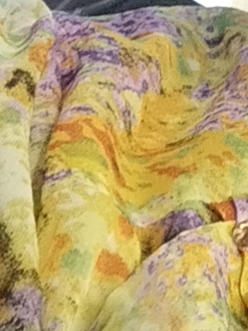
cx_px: 627
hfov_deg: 9.7
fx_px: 1260
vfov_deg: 11.1
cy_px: -582
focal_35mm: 132
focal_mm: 3.48
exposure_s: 1/30
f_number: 2.45
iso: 120
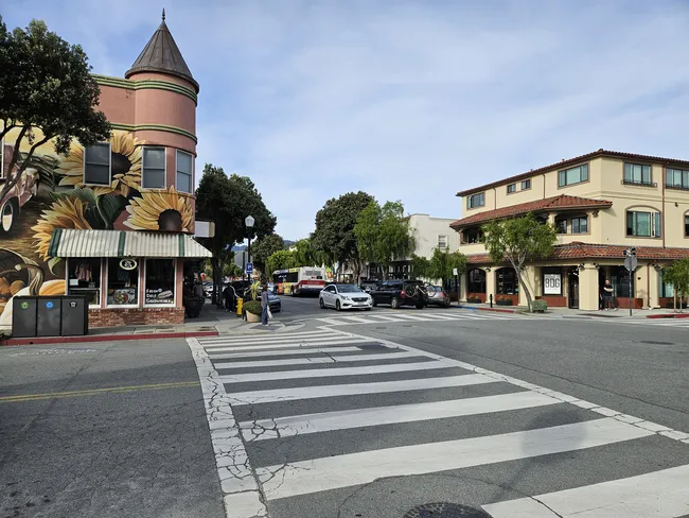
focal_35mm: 23
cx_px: 344
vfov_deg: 58.9
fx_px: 458
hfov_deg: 73.9
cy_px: 259
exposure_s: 1/1695
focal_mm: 5.4
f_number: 1.8
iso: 25
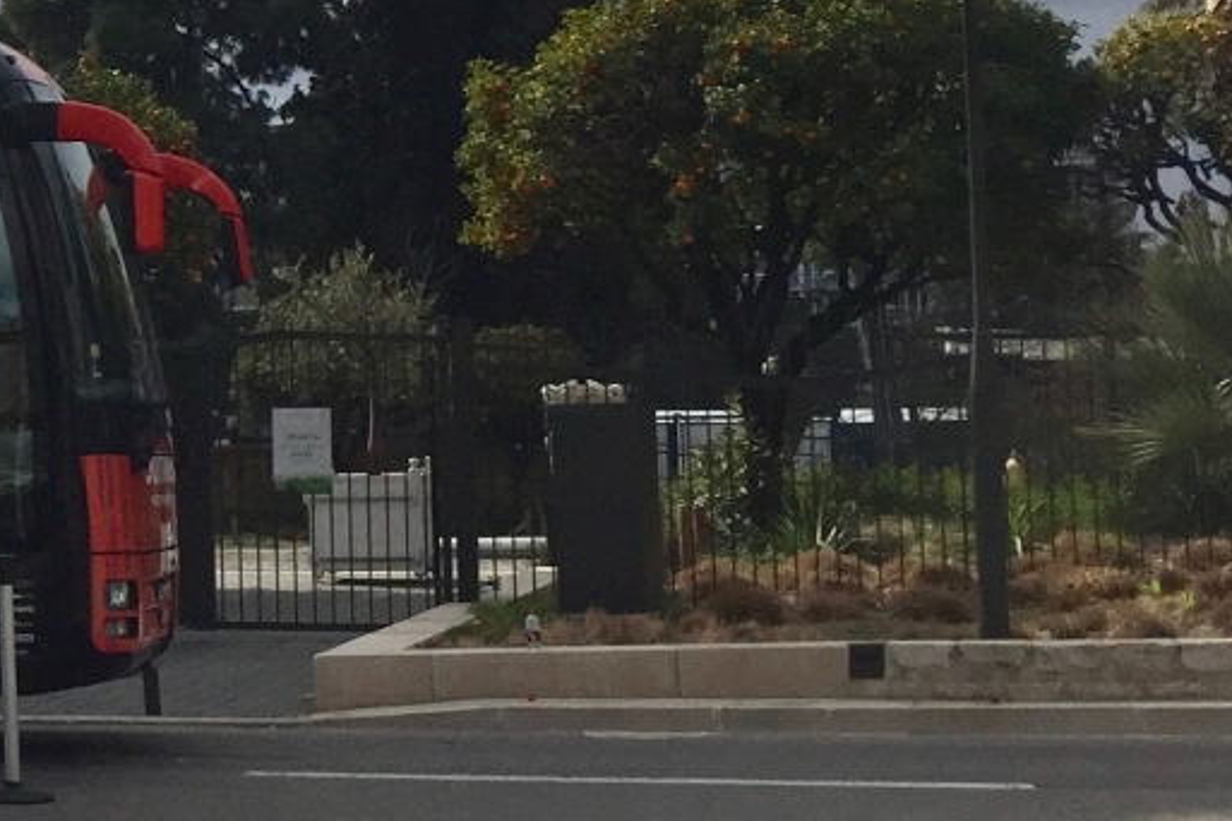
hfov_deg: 19.1
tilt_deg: +4.0
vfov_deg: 14.5
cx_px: -605
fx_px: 3217
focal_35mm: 94
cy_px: 264
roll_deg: -0.3
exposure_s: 1/3597
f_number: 2.2
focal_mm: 4.15
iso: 32
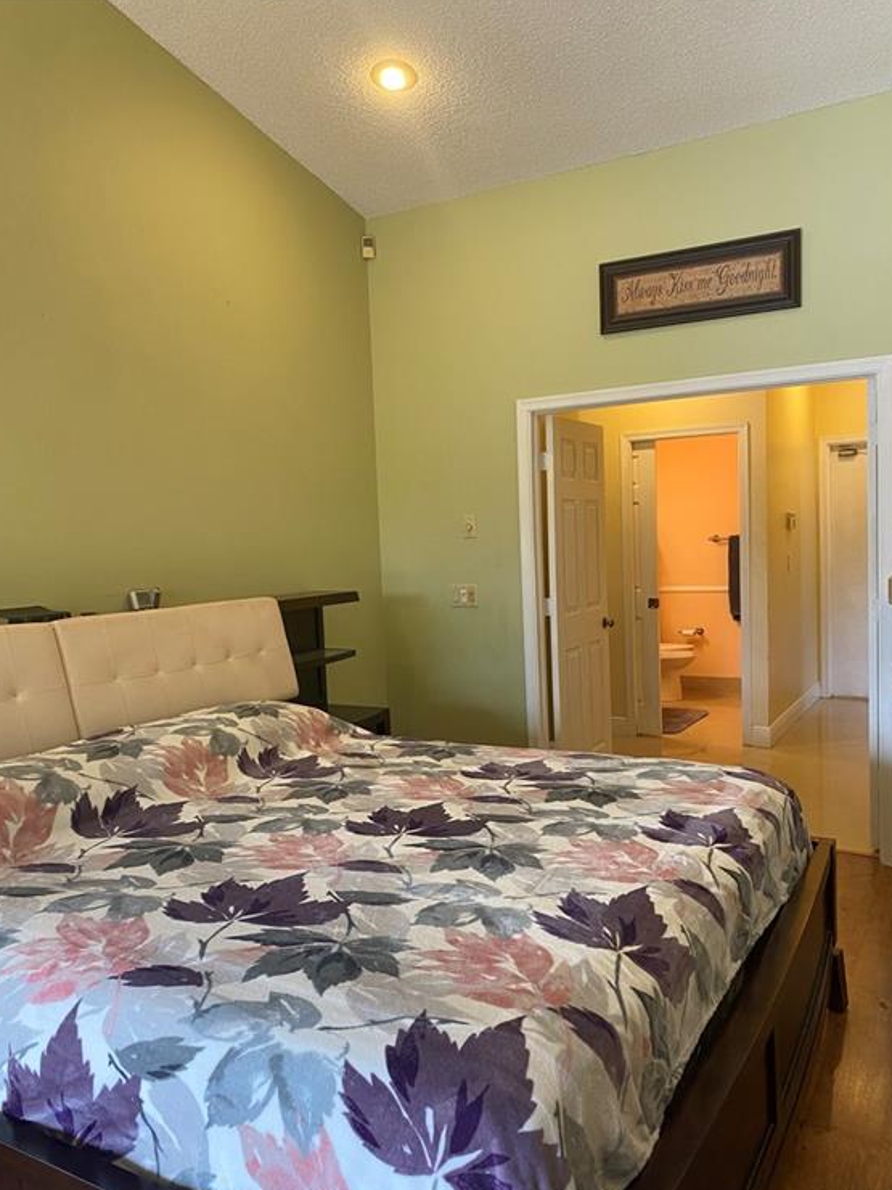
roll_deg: +2.3
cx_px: 440
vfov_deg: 65.3
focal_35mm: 27
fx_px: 928
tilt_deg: -4.1
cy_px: 609
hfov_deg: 51.4
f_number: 1.8
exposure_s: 1/60
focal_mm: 4.25
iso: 80
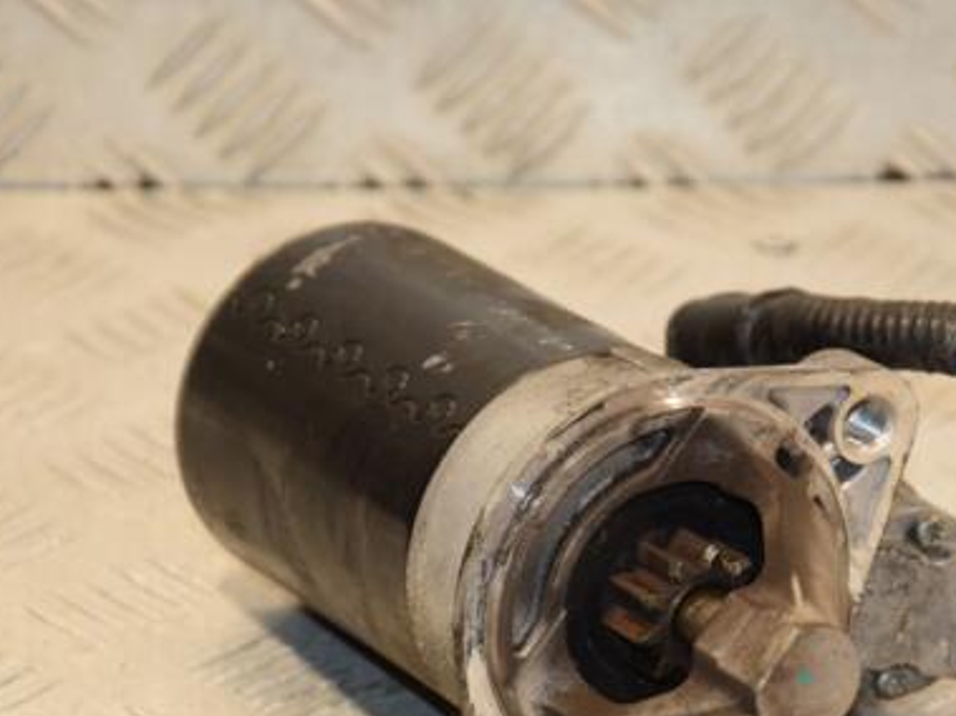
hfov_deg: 8.8
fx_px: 6184
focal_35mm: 224
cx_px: 618
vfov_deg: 6.6
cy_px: 502
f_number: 5.6
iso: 800
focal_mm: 98
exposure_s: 1/200
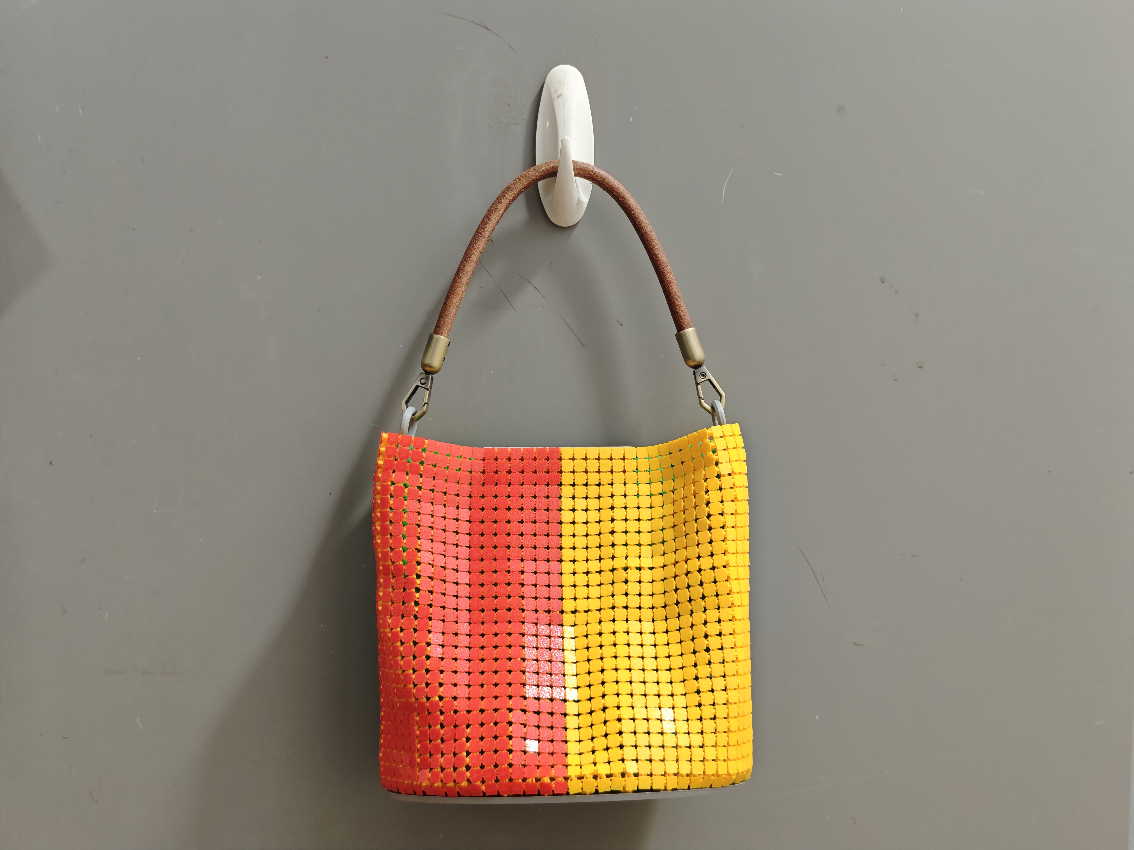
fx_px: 1507
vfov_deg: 31.5
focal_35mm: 46
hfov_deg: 41.2
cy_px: 425
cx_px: 567
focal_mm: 6.55
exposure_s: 1/51.4
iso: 500
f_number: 1.62
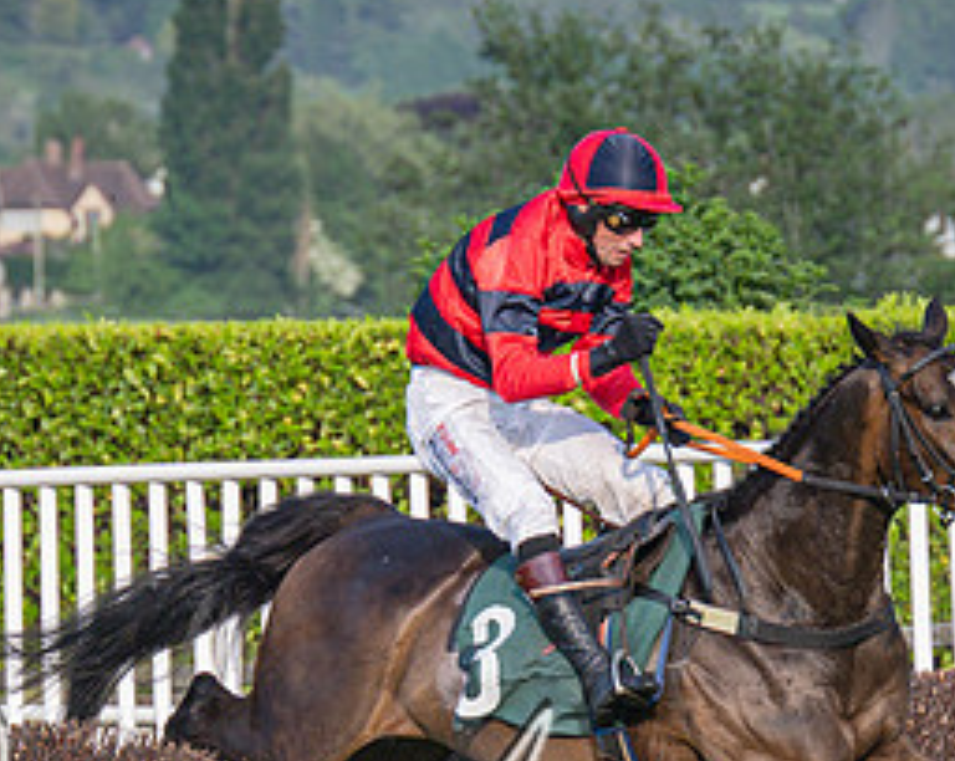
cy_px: 696
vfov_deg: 2.8
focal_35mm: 553
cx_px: 624
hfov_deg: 3.5
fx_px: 15606
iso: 400
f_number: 4
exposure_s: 1/1600
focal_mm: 120
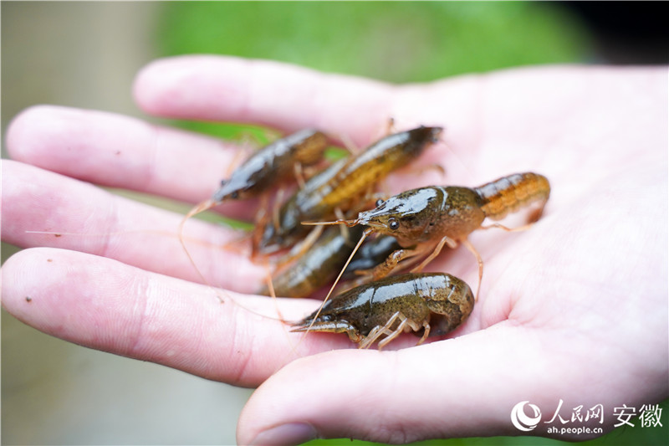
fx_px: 892
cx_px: 334
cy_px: 223
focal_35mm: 48
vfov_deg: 28.1
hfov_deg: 41.1
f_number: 2.8
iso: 1250
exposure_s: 1/200
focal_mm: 48
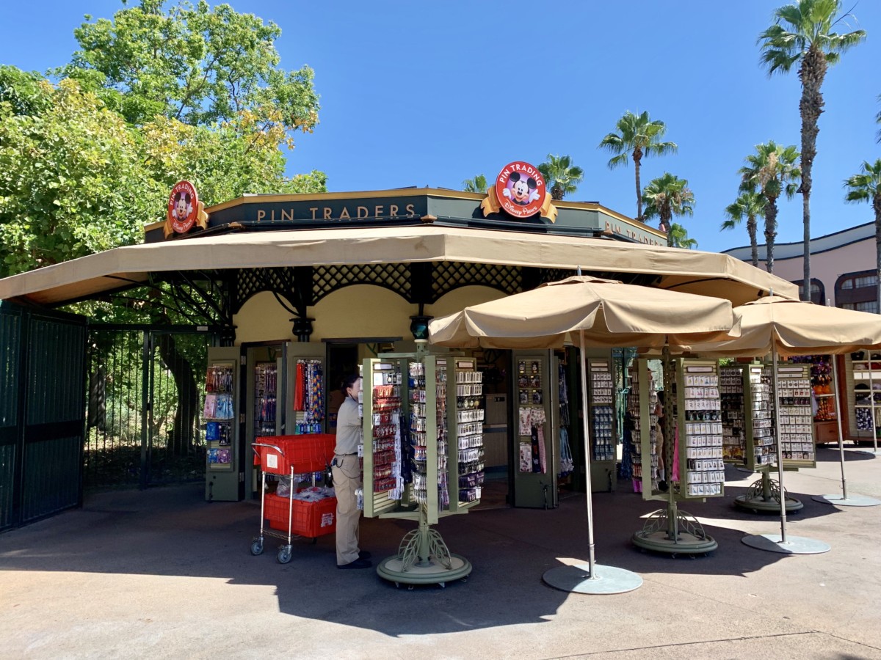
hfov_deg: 67.3
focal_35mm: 26
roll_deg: -1.5
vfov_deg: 53.1
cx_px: 440
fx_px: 662
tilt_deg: +2.9
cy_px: 330
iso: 25
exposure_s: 1/972
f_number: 1.8
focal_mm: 4.25
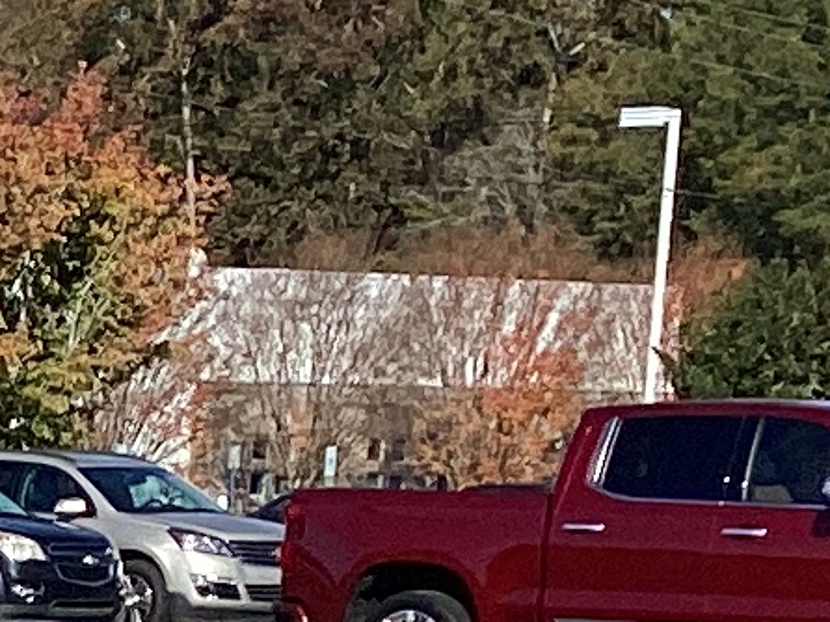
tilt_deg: -11.9
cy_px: 1449
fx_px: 5440
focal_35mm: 227
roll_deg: -1.4
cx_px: -1228
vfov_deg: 6.3
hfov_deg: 8.0
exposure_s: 1/2551
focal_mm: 3.3
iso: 25
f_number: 2.4
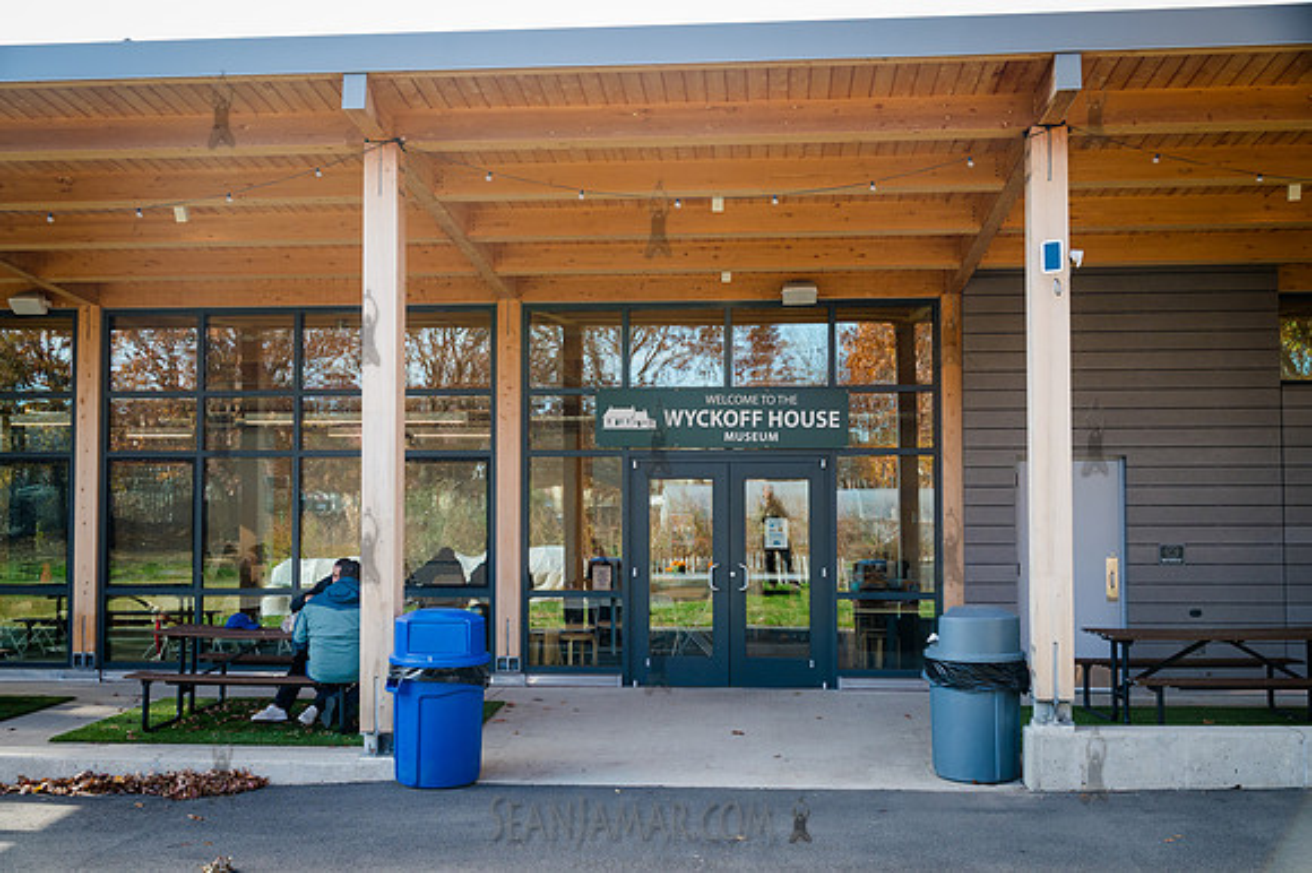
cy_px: 437
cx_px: 652
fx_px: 1287
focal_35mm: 35
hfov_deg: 54.0
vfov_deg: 37.5
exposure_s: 1/200
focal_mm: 35
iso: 1000
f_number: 5.6
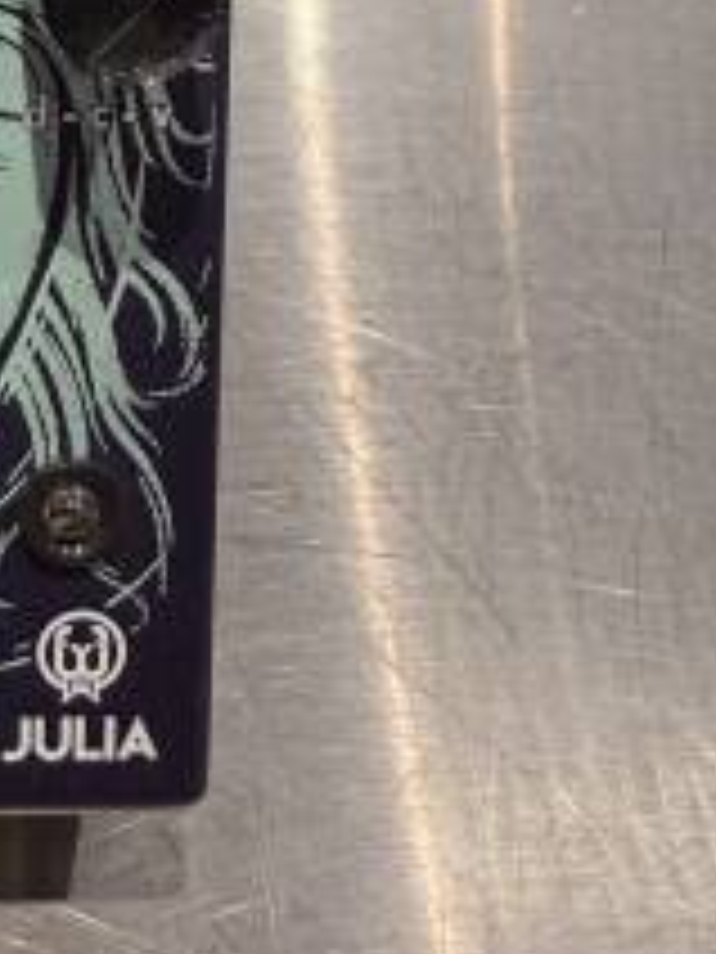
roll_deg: -0.9
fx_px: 1627
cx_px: -135
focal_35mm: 59
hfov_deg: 22.9
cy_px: 176
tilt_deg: -38.5
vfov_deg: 31.7
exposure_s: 1/120
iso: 160
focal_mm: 2.22
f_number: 2.2
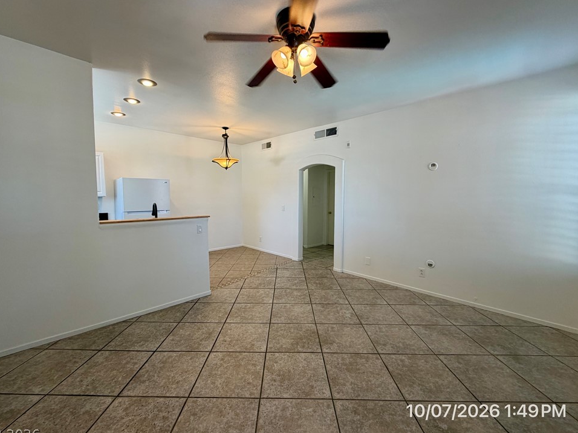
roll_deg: -0.1
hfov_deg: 98.2
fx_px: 250
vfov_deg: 81.7
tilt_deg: -3.6
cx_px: 284
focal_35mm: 15
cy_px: 213
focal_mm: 2.22
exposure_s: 1/120
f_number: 2.2
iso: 160
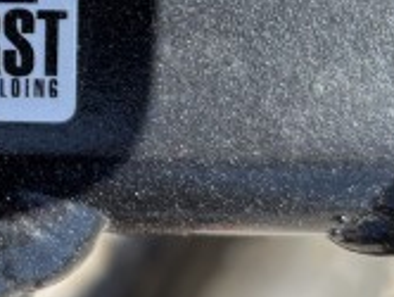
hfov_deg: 14.5
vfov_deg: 11.6
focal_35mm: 125
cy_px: -67
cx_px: -221
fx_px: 1425
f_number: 1.6
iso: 50
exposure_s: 1/1328
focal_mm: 5.96
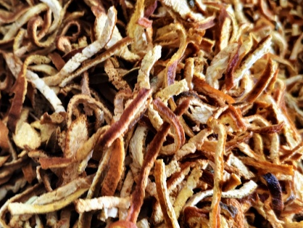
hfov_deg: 42.1
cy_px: 131
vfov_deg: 32.8
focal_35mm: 44
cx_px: 90
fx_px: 385
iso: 1678
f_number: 1.88
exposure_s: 1/25
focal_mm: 5.56
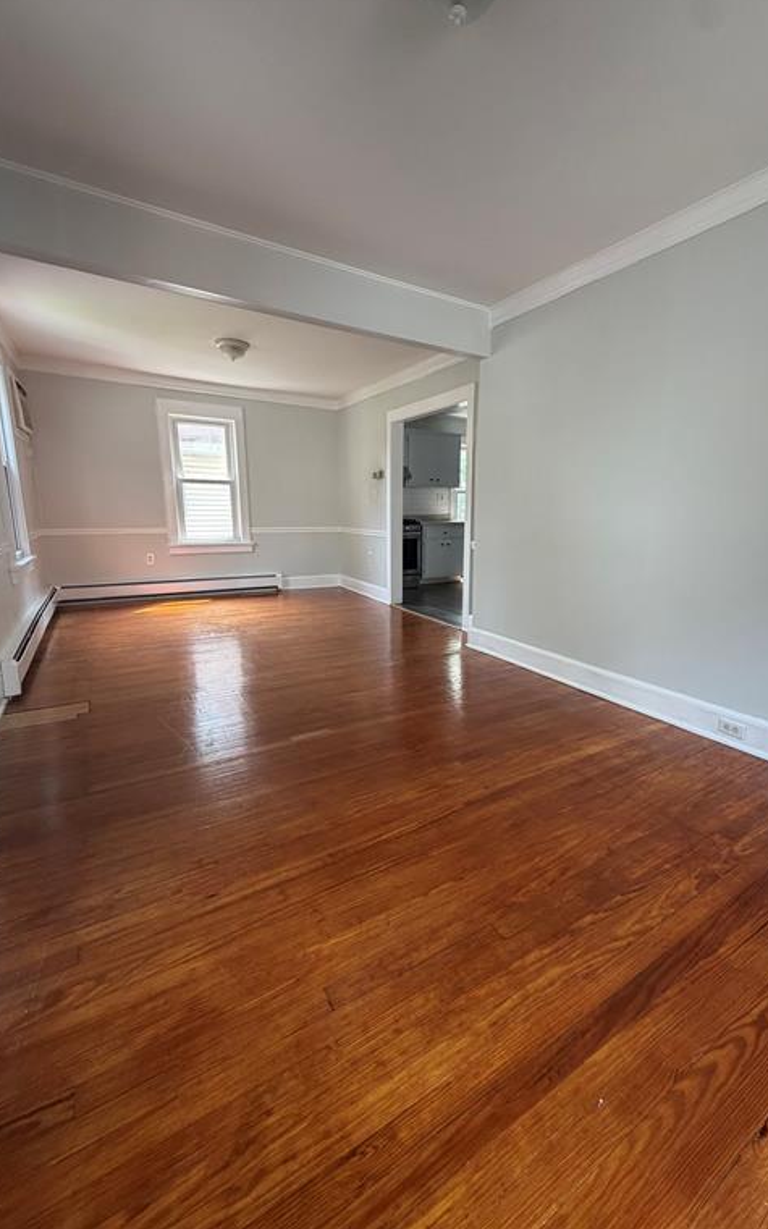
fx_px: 502
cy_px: 610
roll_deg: -1.4
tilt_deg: -11.9
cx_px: 428
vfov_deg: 101.5
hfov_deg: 74.5
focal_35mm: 15
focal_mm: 2.22
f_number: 2.2
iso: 250
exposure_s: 1/121
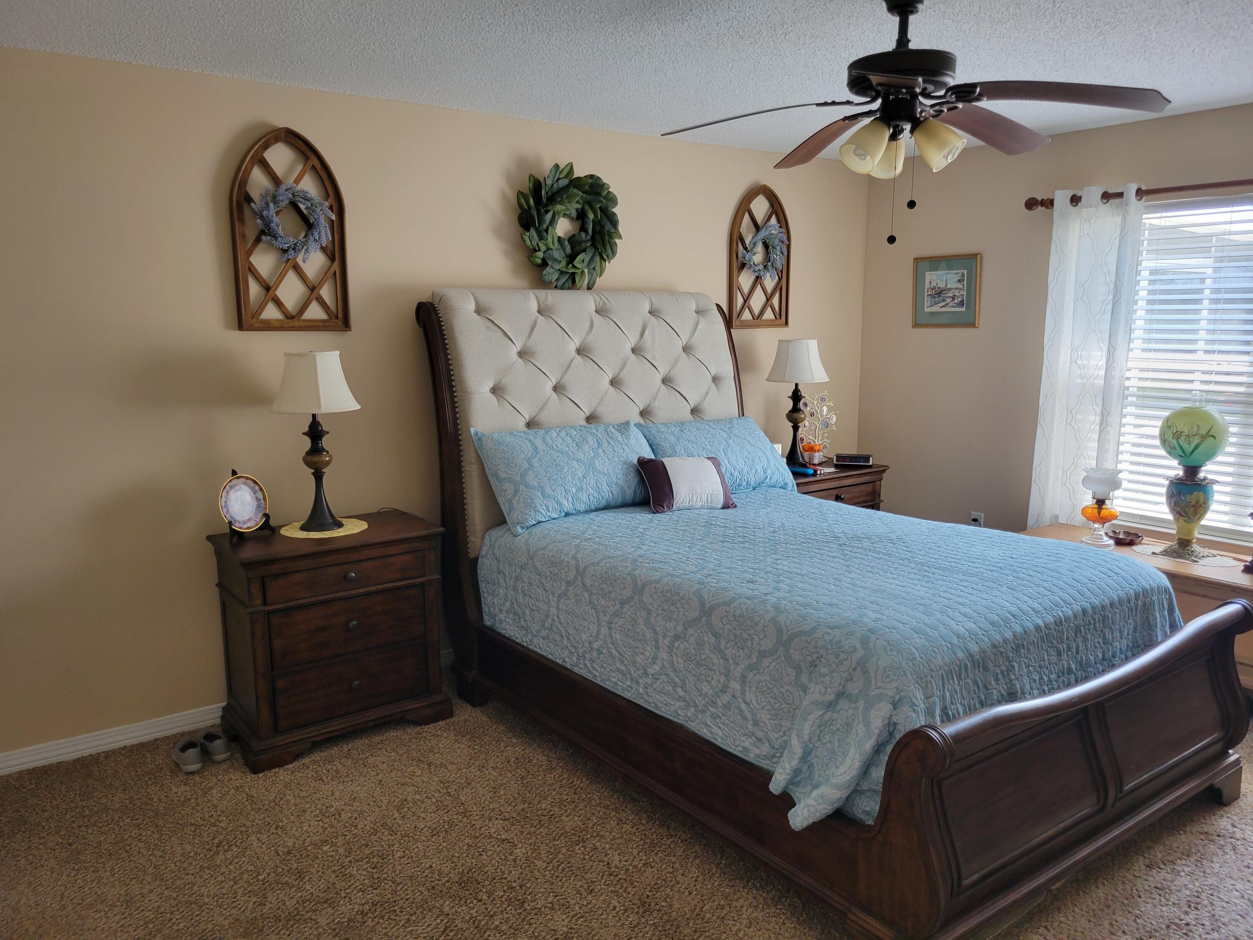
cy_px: 470
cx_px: 626
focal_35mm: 26
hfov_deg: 67.3
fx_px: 941
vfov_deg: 53.1
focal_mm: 5.4
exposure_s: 1/120
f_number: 1.8
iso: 160
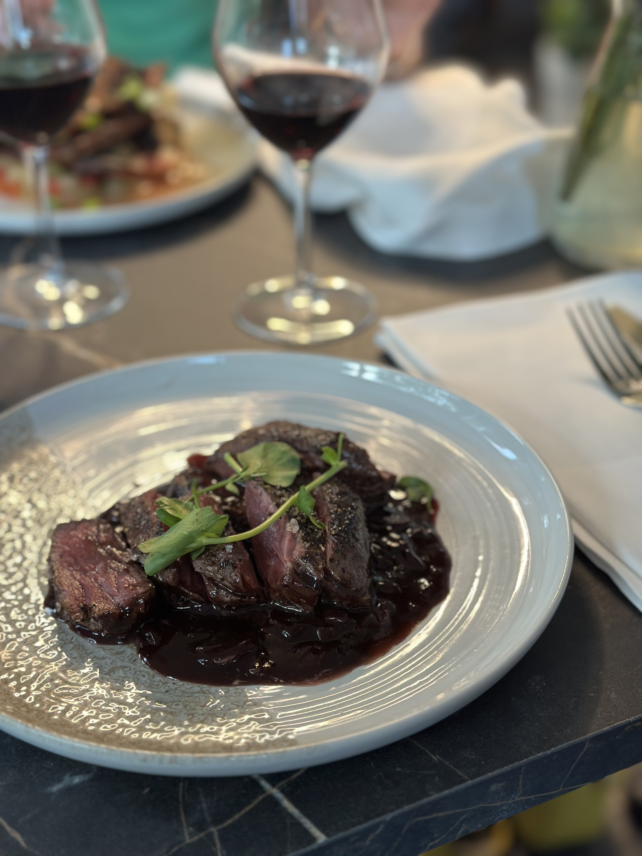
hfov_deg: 30.3
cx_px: 321
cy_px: 428
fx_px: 1187
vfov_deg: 39.7
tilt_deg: -32.2
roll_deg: +0.3
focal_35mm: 48
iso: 125
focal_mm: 6.86
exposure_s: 1/50
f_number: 1.78
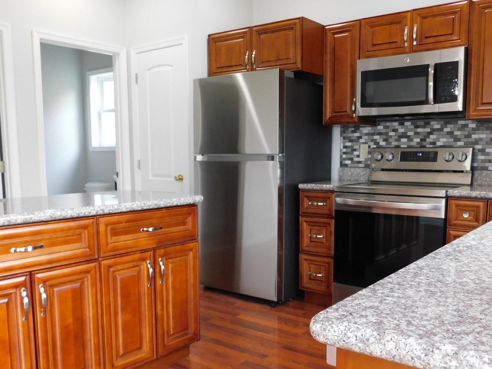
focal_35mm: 34
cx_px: 265
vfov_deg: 41.6
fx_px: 483
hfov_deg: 53.9
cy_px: 221
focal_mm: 4
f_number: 3
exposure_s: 1/30
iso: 280
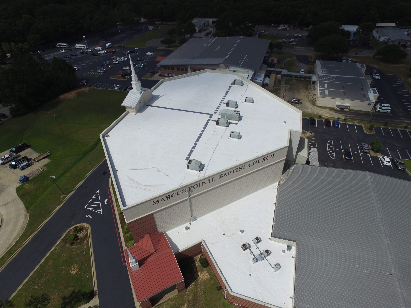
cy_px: 154
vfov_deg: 66.0
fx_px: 237
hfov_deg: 81.7
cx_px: 206
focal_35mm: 20
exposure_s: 1/3413
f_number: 2.8
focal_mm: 3.61
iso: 100
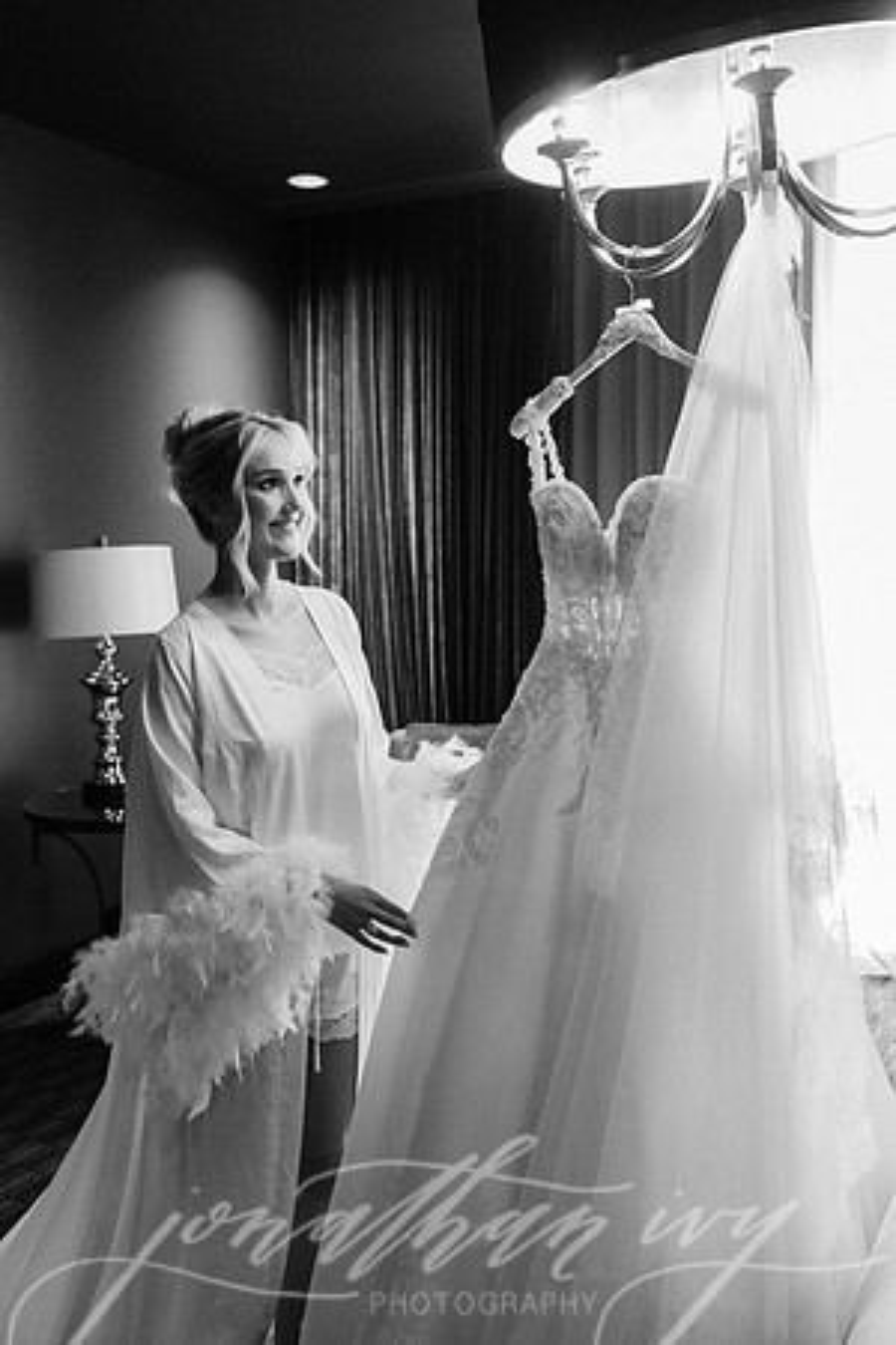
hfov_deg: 38.9
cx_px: 448
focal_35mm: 34
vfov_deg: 55.8
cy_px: 672
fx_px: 1269
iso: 8000
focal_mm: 34
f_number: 4
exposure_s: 1/250
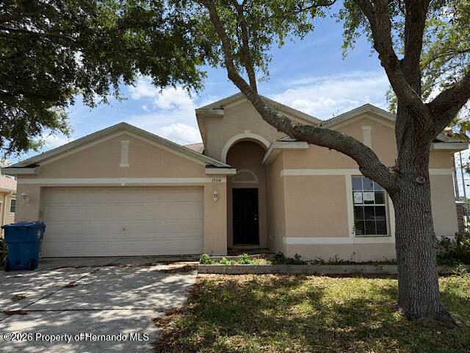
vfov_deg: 56.8
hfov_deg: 71.6
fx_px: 326
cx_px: 235
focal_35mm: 24
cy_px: 176
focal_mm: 6.76
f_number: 1.78
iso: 100
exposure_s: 1/4405
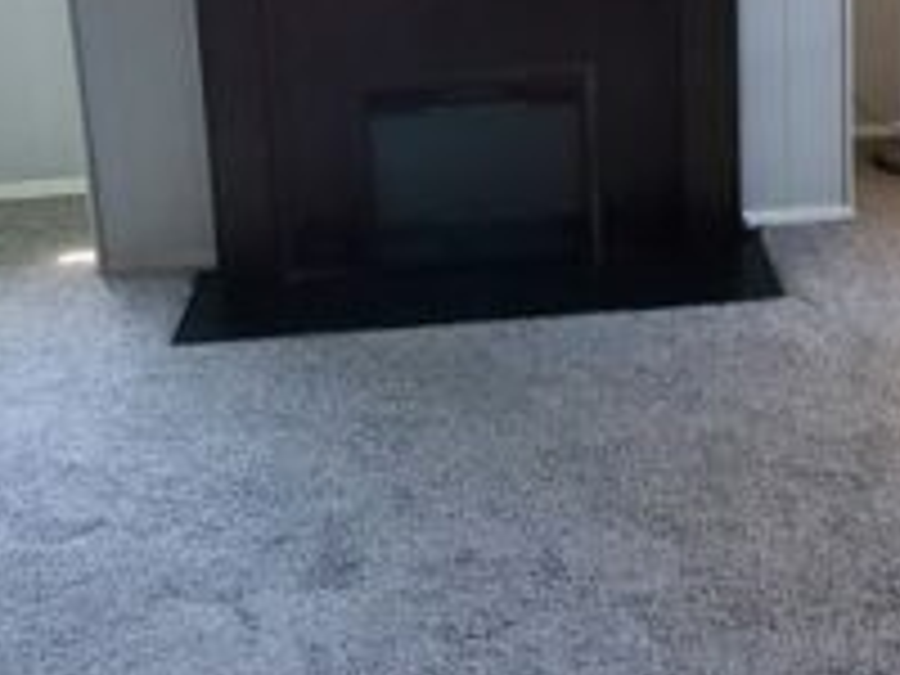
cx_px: 634
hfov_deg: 36.3
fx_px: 1352
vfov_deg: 25.8
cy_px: -76
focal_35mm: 52
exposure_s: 1/30
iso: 400
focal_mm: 1.8
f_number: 2.2
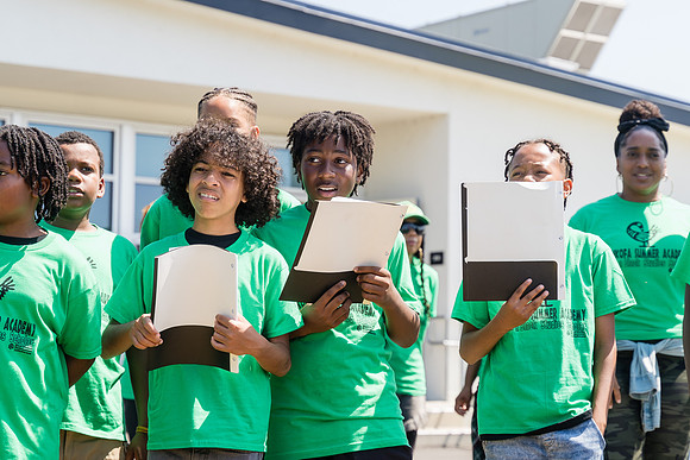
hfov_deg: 22.4
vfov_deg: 15.0
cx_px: 345
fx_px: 1744
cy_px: 230
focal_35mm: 91
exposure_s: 1/400
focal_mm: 61
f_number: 4
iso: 100
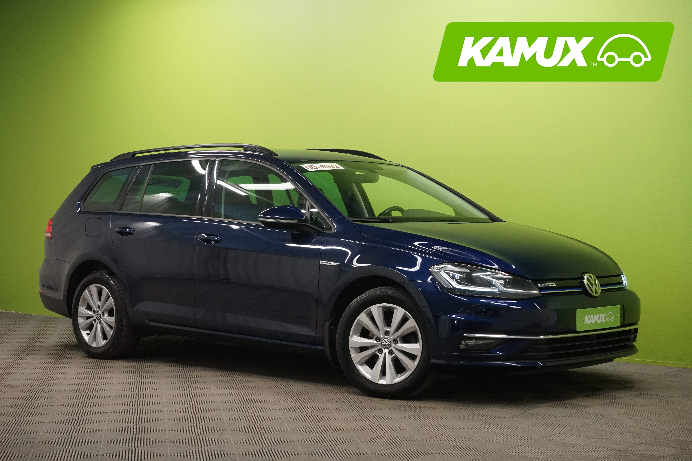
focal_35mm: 64
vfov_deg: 21.2
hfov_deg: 31.4
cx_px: 346
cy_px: 230
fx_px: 1230
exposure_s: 1/25
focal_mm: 64
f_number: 10
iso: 2500
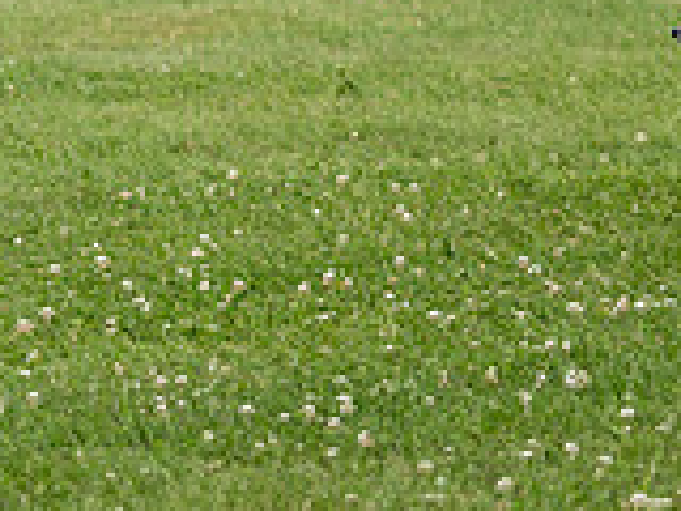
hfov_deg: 5.3
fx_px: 7338
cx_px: 800
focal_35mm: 373
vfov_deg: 4.0
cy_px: -262
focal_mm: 107
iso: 320
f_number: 4.5
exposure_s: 1/1000
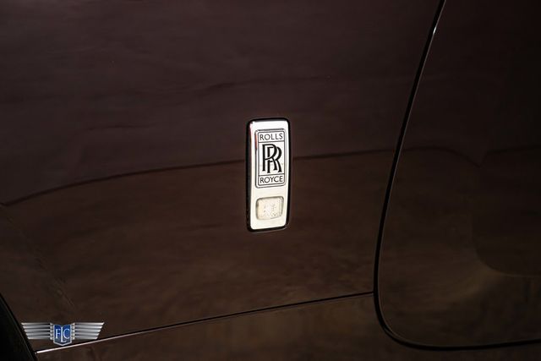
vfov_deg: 25.1
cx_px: 270
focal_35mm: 54
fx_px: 812
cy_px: 180
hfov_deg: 36.9
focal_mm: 54
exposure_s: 1/100
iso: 1250
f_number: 4
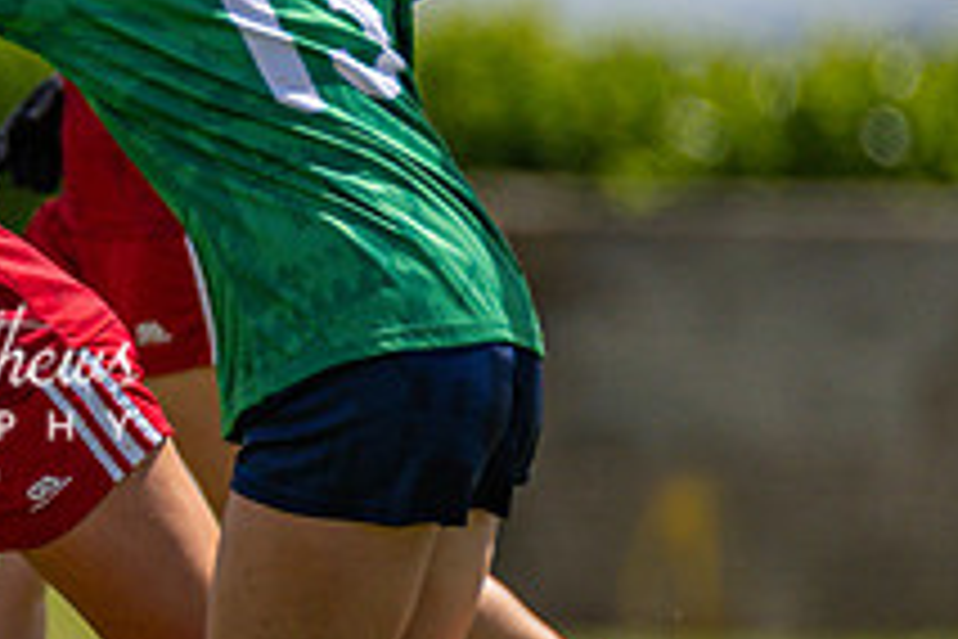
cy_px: 210
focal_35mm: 1588
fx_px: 42255
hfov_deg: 1.3
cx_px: -362
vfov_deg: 0.9
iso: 110
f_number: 2.8
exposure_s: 1/6400
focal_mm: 300
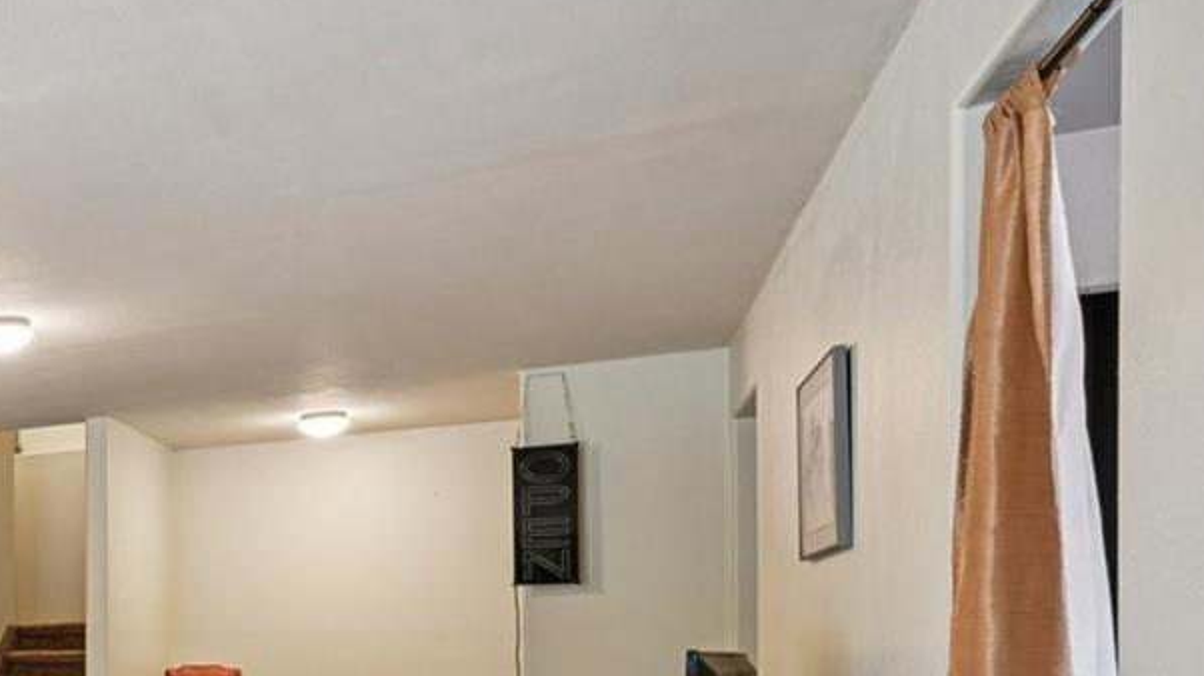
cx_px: -366
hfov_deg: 35.2
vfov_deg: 29.0
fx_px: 1245
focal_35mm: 39
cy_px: 624
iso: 400
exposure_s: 1/8
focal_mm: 14
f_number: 8
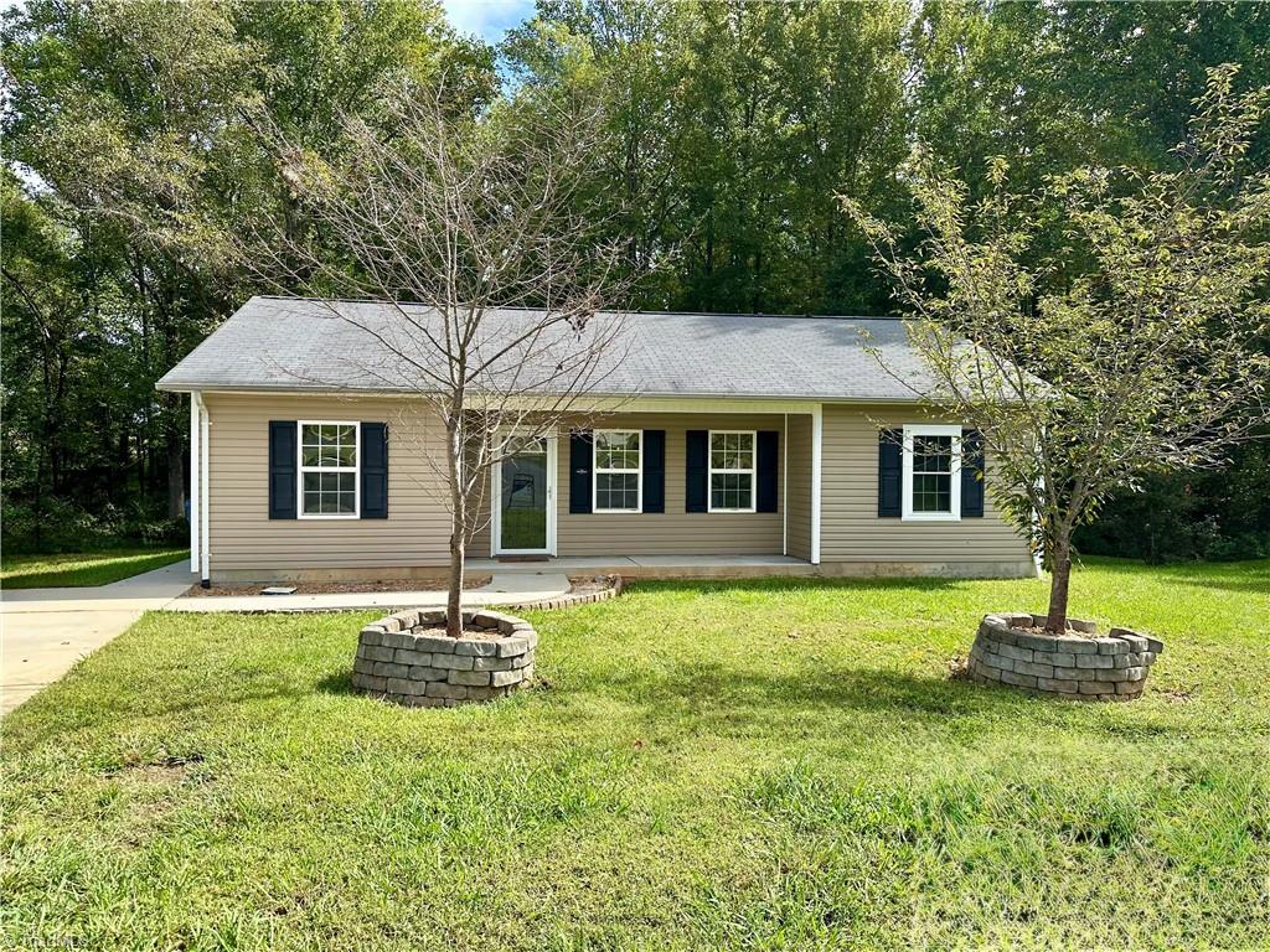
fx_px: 881
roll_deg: +0.2
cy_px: 476
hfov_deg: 71.6
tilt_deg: +0.1
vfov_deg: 56.8
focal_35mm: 24
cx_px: 635
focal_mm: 6.86
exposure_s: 1/2028
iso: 80
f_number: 1.78
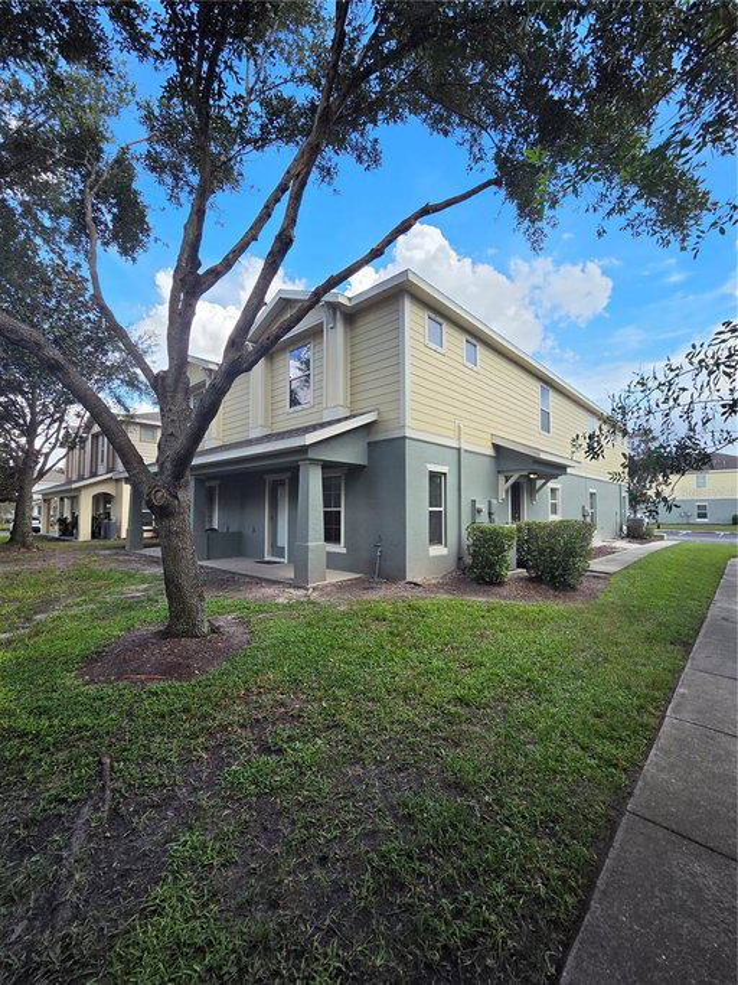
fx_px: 370
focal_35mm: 13
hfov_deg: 89.9
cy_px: 492
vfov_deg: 106.2
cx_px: 369
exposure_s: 1/1668
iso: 100
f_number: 2.2
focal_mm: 2.2
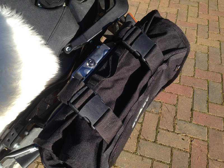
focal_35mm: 33
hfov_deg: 55.4
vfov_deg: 42.9
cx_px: 112
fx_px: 214
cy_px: 84
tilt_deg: -51.4
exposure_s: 1/463
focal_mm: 4.12
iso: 50
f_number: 2.4
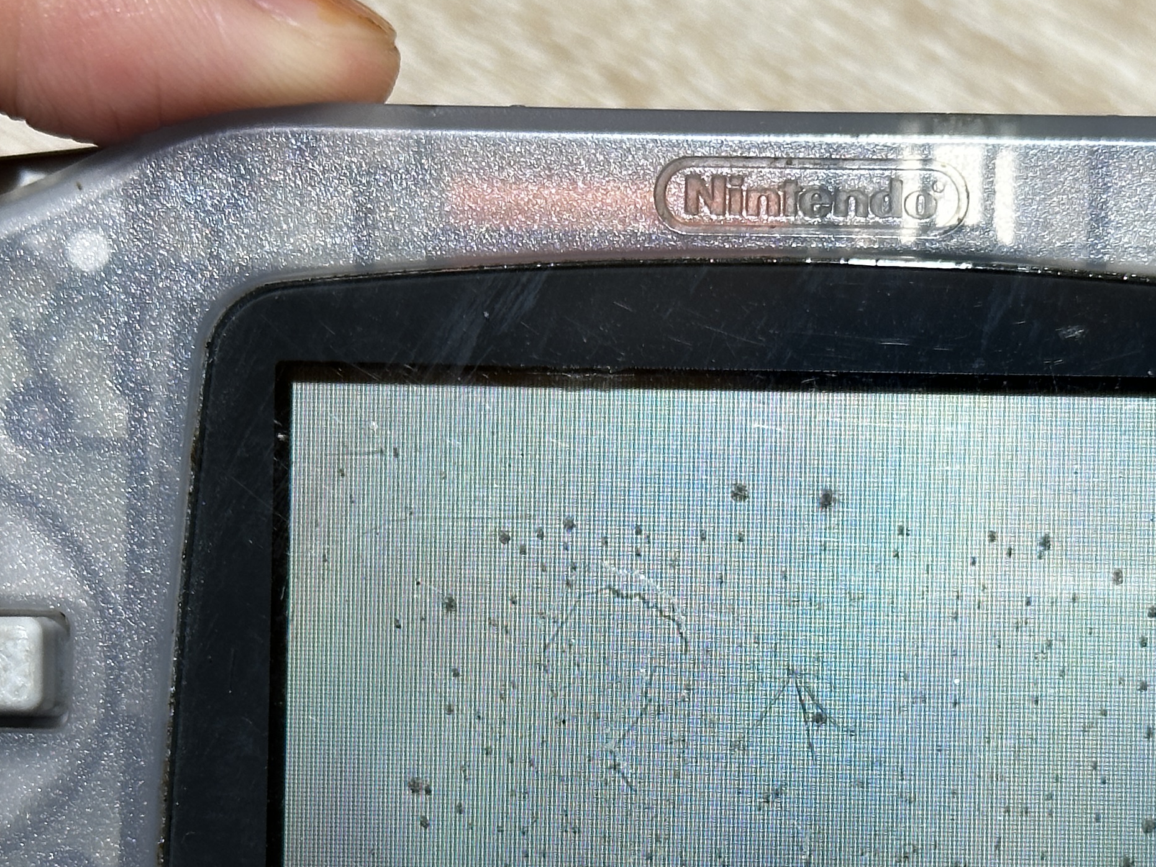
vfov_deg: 14.1
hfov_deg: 18.8
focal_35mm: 104
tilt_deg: -50.1
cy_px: 711
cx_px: 809
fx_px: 3473
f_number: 1.78
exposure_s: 1/100
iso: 50
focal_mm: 6.86
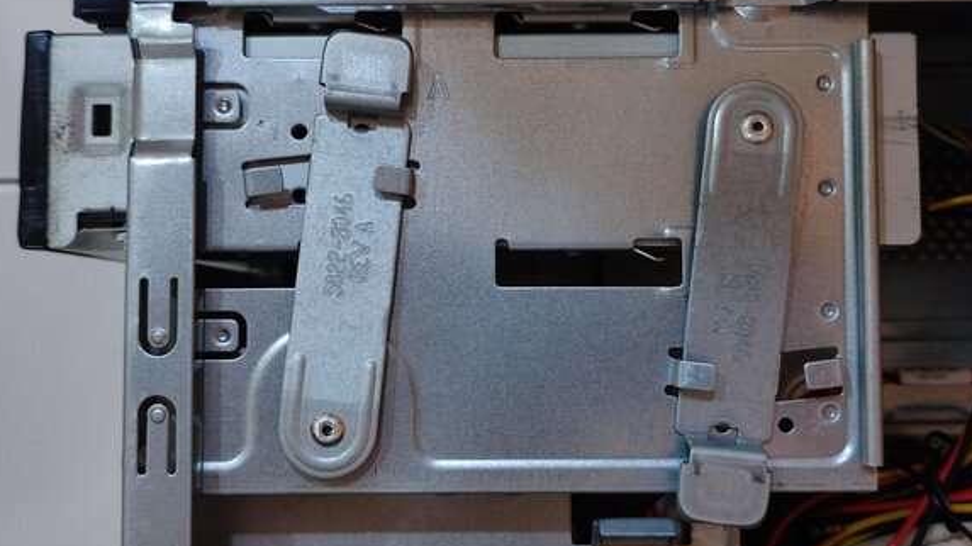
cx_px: 477
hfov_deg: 69.9
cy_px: 215
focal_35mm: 27
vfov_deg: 42.6
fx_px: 696
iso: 429
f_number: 1.89
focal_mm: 5.89
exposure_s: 1/20
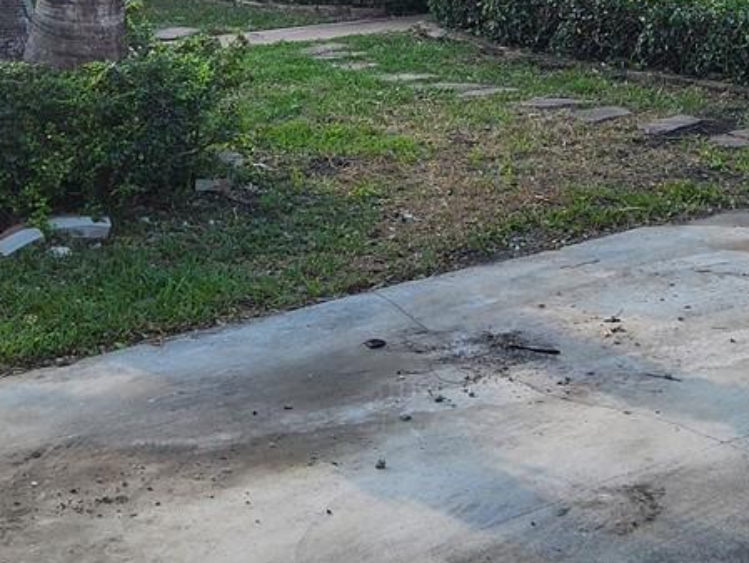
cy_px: -139
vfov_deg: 17.1
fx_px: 1775
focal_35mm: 82
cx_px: 494
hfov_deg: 23.7
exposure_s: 1/794
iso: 20
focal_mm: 5.4
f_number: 1.8
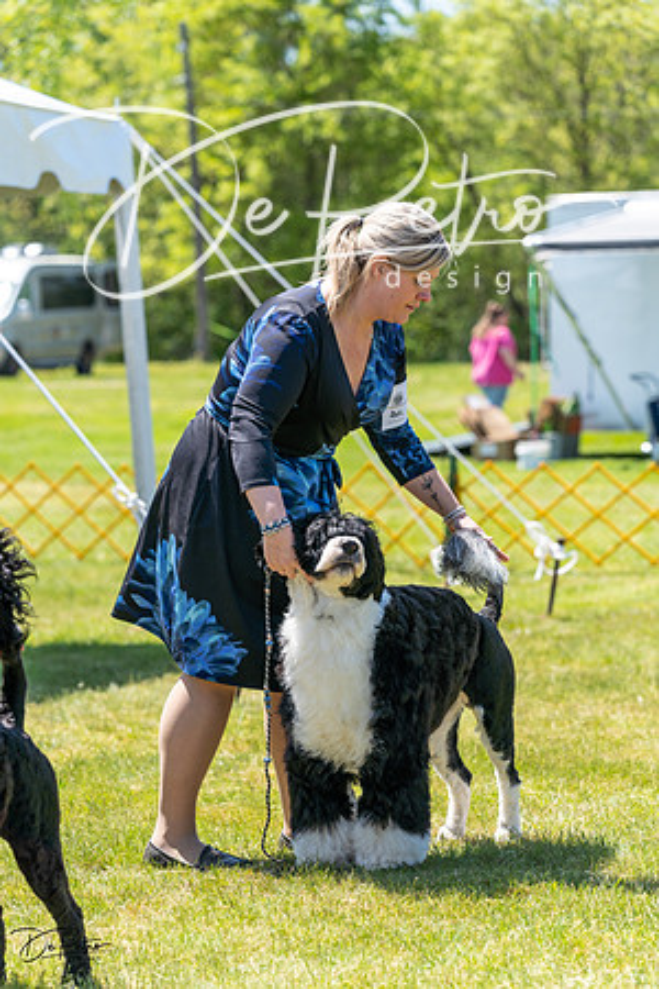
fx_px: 3075
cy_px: 494
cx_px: 330
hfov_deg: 12.2
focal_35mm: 112
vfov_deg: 18.3
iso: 100
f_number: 4.5
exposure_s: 1/500
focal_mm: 112
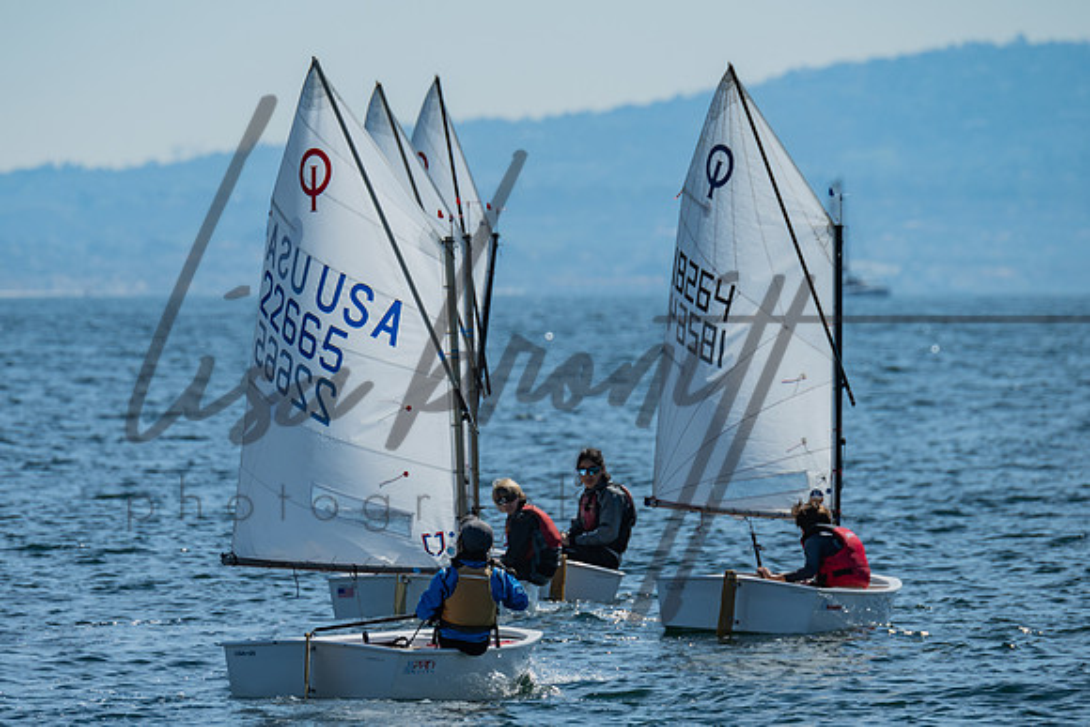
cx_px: 508
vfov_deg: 2.5
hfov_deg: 3.8
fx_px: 16450
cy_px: 384
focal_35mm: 543
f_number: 8
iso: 100
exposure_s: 1/500
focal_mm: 400
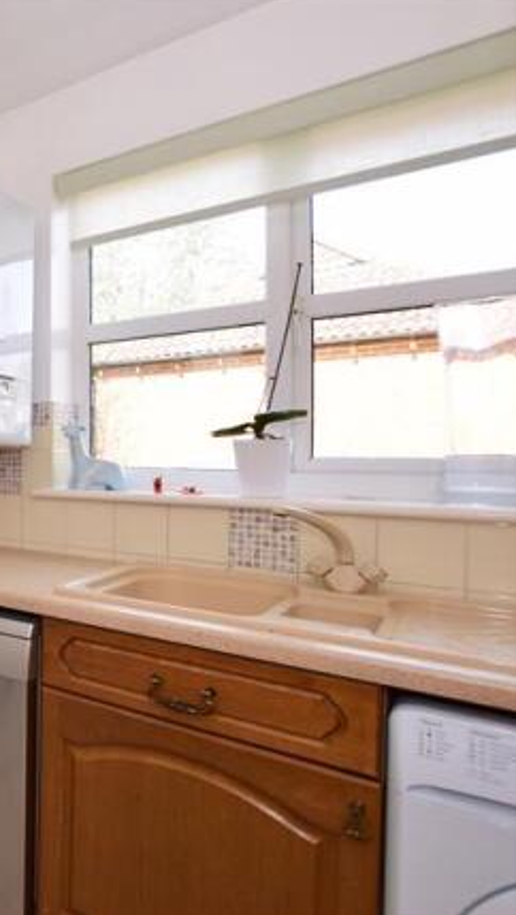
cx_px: -171
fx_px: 583
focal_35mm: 24
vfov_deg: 76.3
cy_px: 453
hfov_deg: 33.4
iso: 200
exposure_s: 1/60
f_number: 7.1
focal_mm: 10
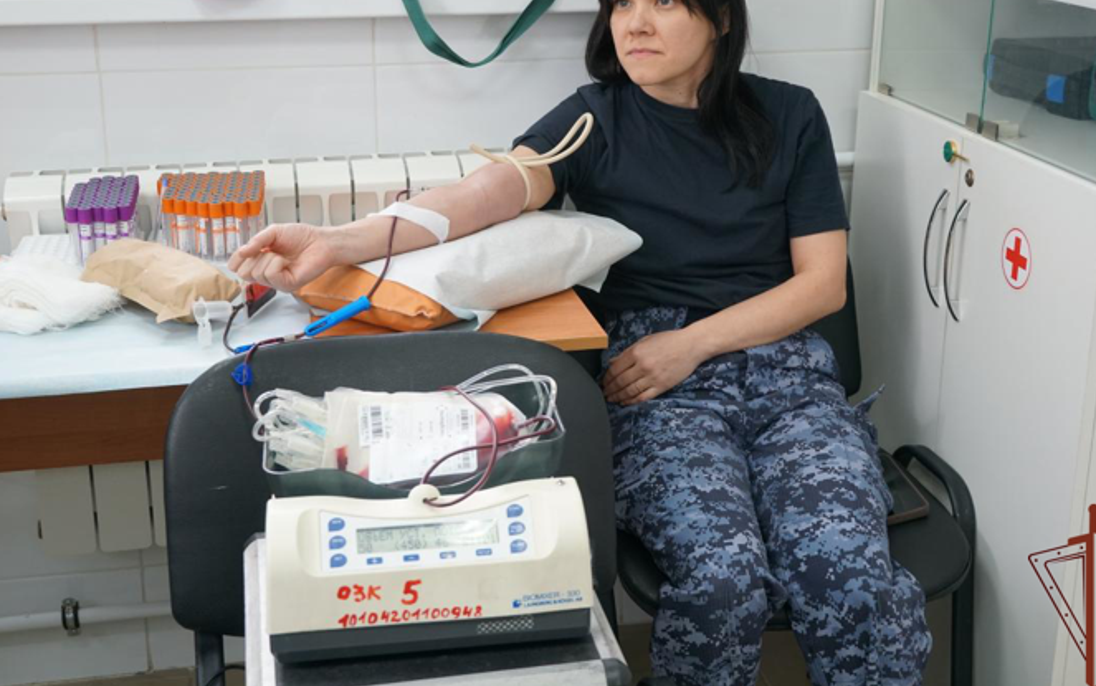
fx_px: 1601
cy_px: 286
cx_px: 549
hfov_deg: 37.8
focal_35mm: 54
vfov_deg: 24.2
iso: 800
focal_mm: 31
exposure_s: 1/160
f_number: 4.5
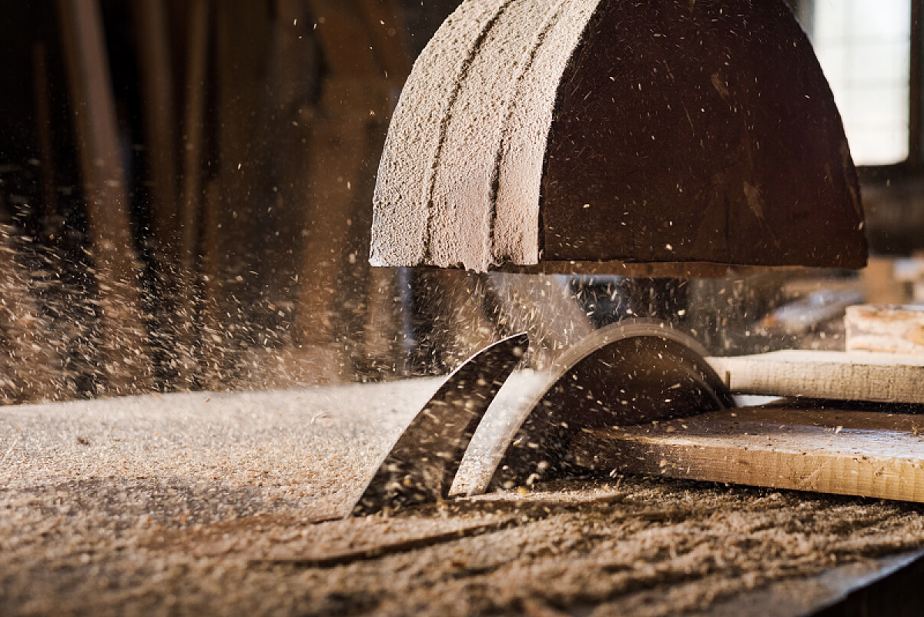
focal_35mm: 56
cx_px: 725
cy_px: 226
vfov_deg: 24.1
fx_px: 1438
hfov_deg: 34.6
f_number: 3.5
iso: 100
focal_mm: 35
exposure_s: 1/200
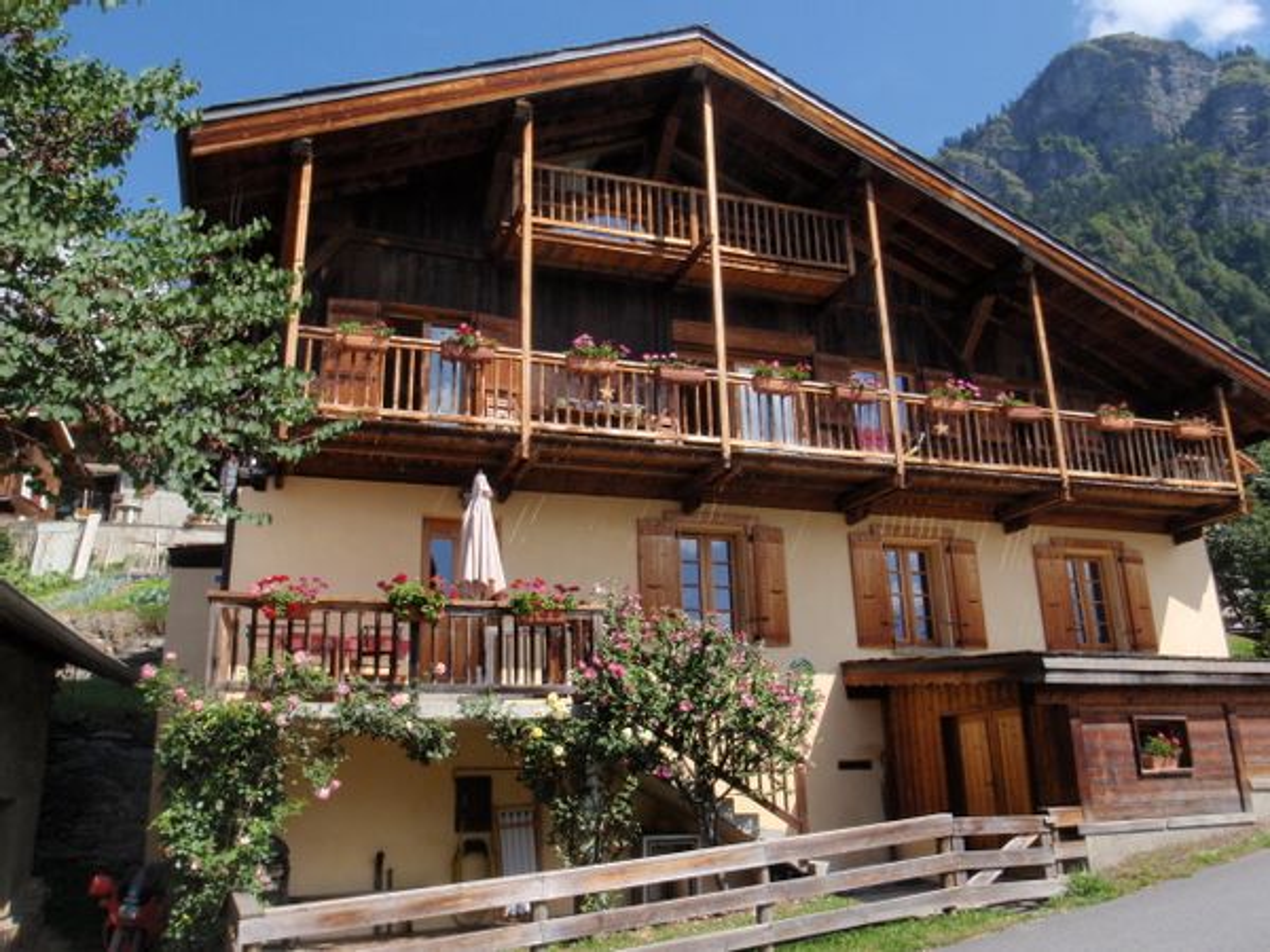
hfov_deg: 63.4
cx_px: 635
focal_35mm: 28
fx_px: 1027
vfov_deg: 49.7
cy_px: 476
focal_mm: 5
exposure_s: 1/250
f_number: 5
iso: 64
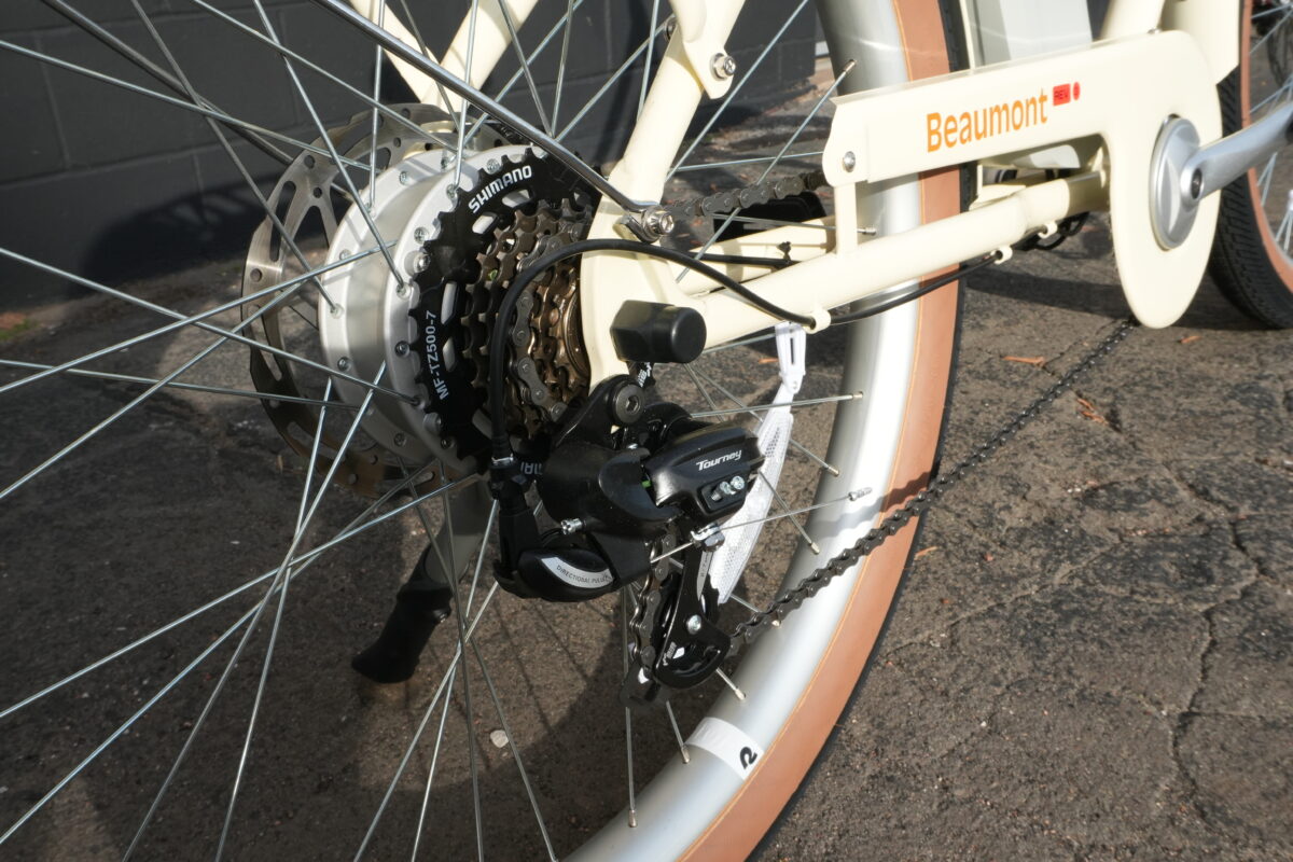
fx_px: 1131
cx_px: 646
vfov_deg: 41.7
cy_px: 431
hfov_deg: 59.5
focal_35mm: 32
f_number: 16
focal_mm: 21
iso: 400
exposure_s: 1/80
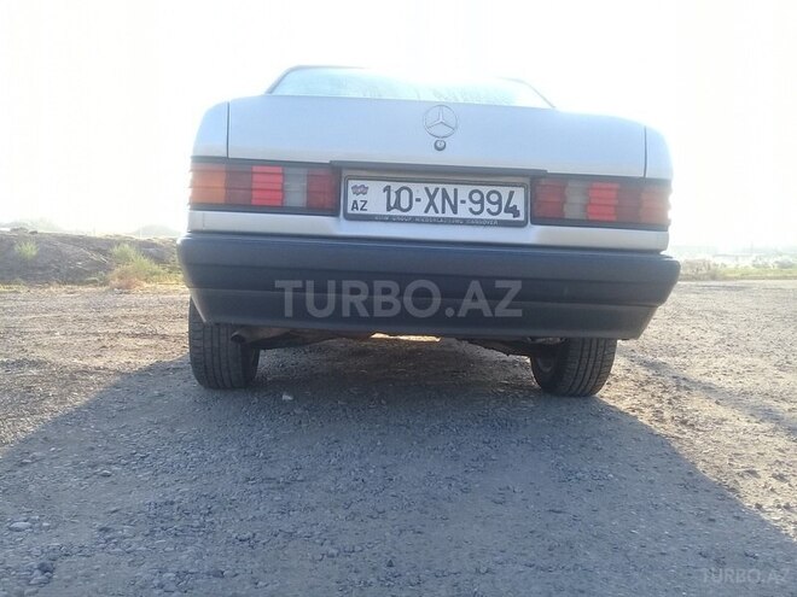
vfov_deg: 45.4
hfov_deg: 58.4
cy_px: 298
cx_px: 398
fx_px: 714
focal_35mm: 31
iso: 50
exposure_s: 1/268
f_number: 2.2
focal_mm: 3.3
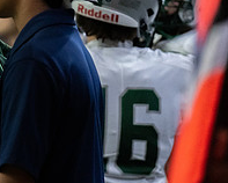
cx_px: -74
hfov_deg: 3.5
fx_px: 3735
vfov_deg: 2.8
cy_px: 82
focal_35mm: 553
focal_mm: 200
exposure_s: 1/1250
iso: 5000
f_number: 2.8
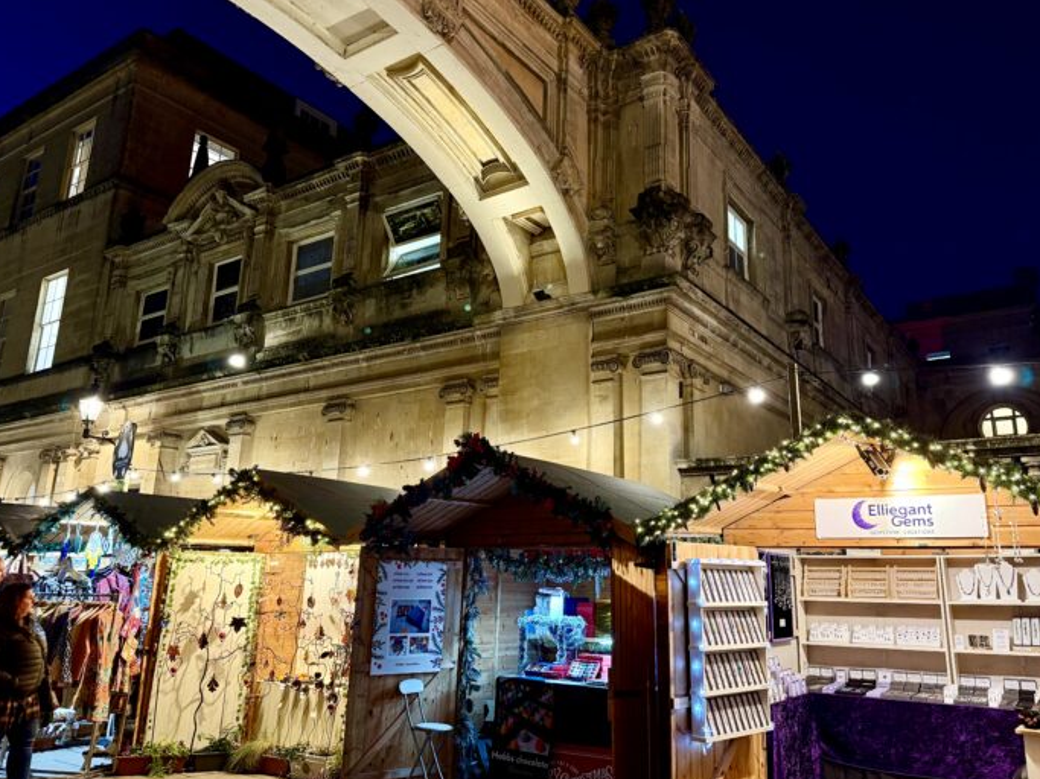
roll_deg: -0.7
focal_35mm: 27
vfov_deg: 51.3
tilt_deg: +15.0
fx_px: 811
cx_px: 566
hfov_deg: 65.2
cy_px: 364
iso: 320
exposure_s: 1/50
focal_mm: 6.76
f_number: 1.78
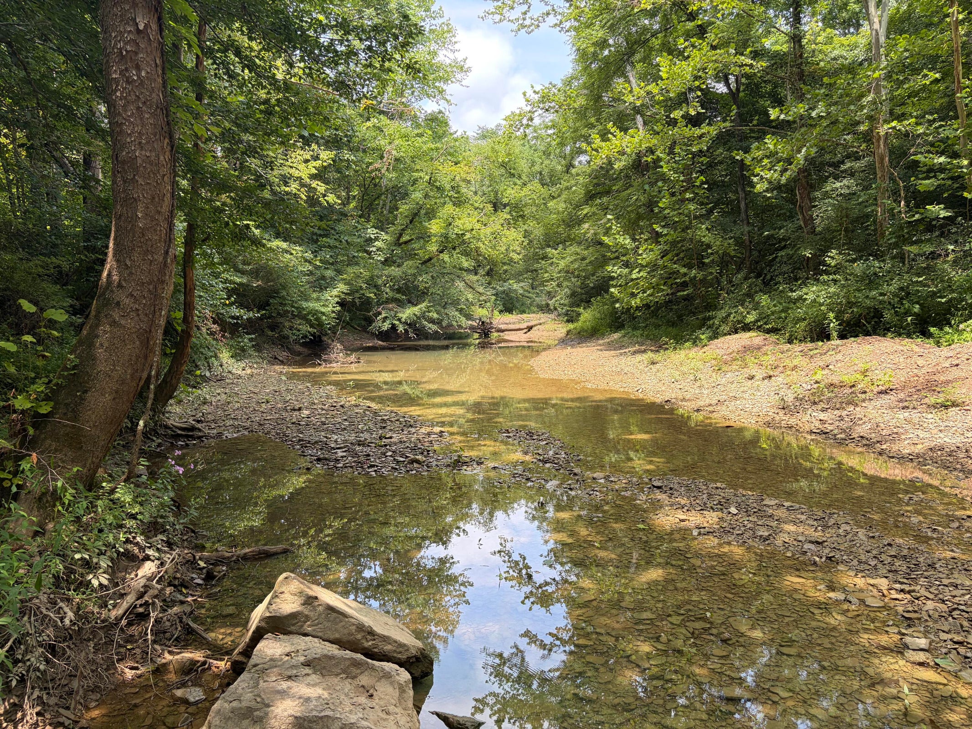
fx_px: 730
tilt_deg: -3.6
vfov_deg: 53.1
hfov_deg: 67.3
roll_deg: +1.7
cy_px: 364
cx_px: 486
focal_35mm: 26
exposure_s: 1/404
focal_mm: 5.96
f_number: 1.6
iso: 50
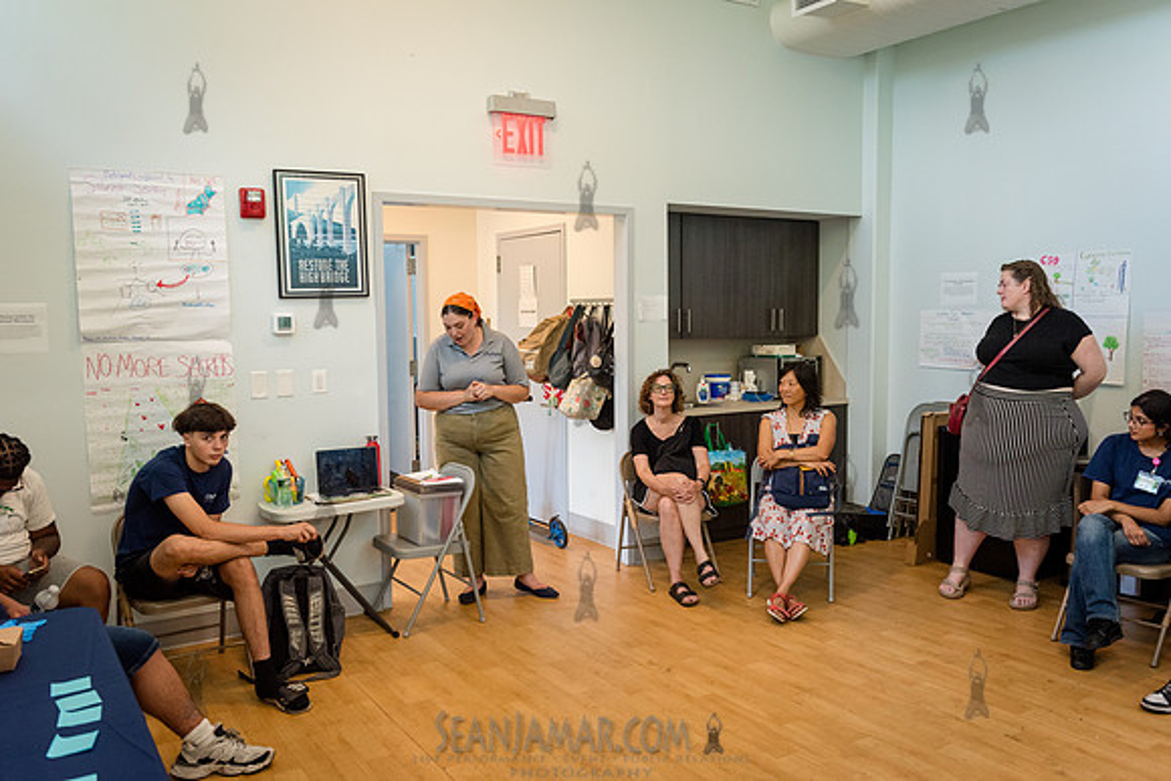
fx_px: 943
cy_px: 390
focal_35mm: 29
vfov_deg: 45.0
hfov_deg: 63.6
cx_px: 586
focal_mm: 29
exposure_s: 1/400
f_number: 4
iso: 2500
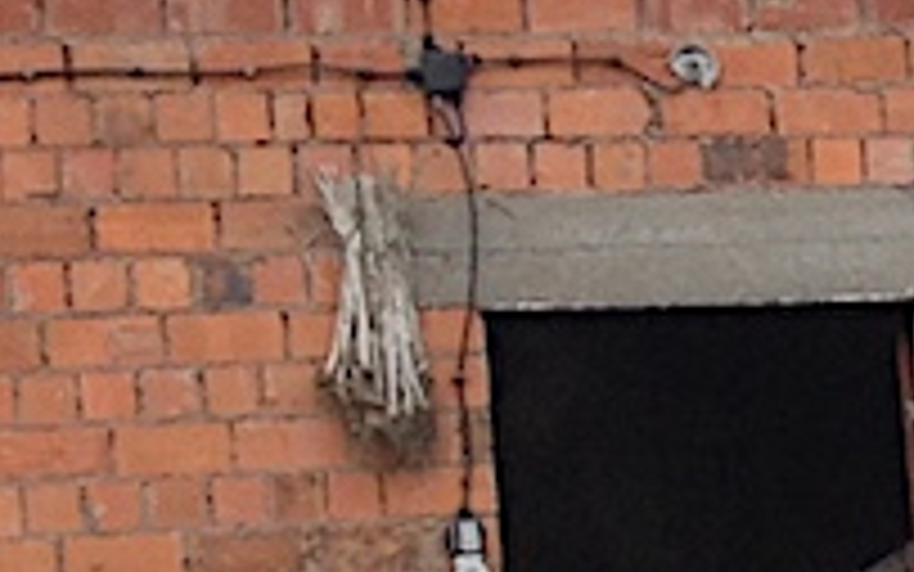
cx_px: 3068
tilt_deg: -9.5
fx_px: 6229
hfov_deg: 7.1
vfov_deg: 5.2
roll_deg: +1.3
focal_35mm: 250
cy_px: 977
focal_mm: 4.28
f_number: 2.4
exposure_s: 1/210
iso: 50
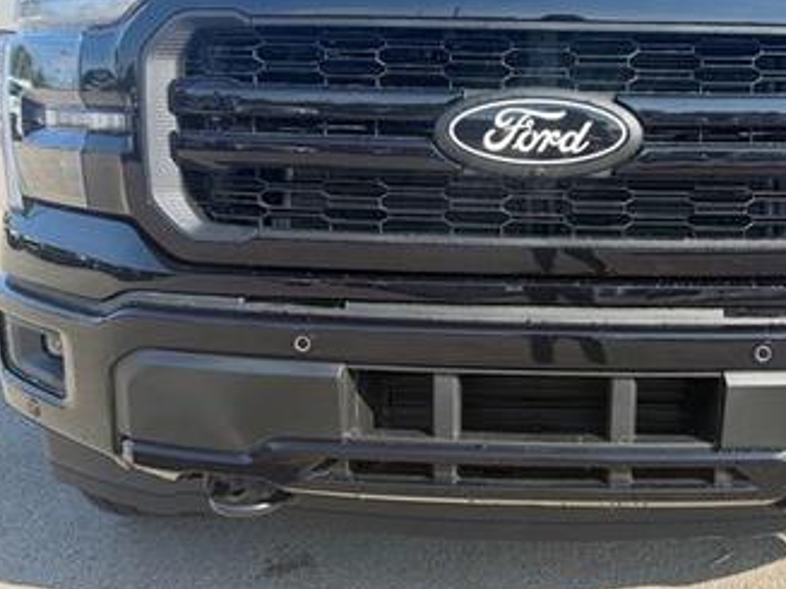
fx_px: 840
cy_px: 245
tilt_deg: -6.6
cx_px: 550
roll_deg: -3.4
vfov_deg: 38.5
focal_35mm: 37
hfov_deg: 48.9
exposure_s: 1/1585
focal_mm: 6.76
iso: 100
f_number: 1.78
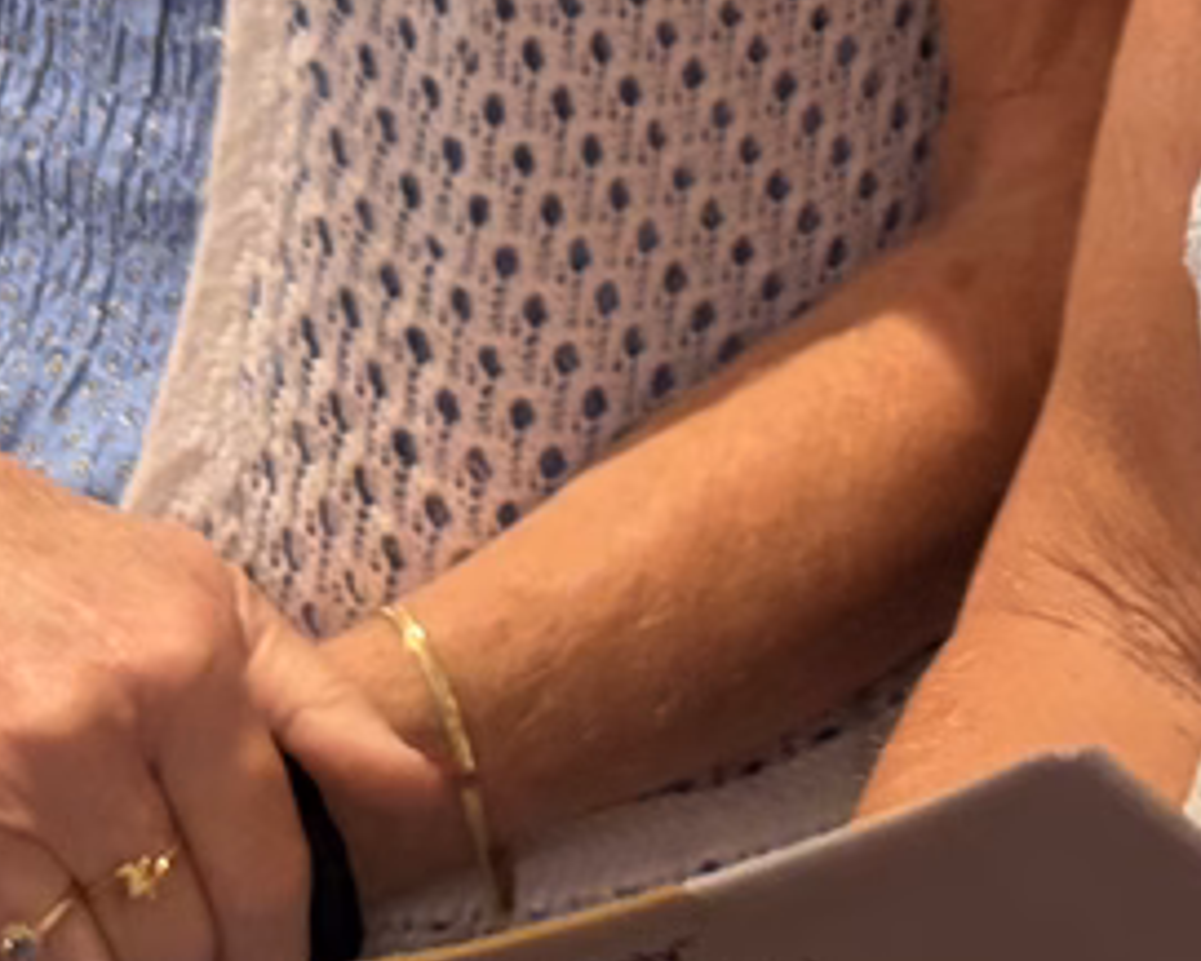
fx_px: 5334
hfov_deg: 12.6
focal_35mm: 150
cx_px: 1347
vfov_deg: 9.8
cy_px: -779
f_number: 1.6
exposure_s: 1/40
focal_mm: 5.96
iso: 500
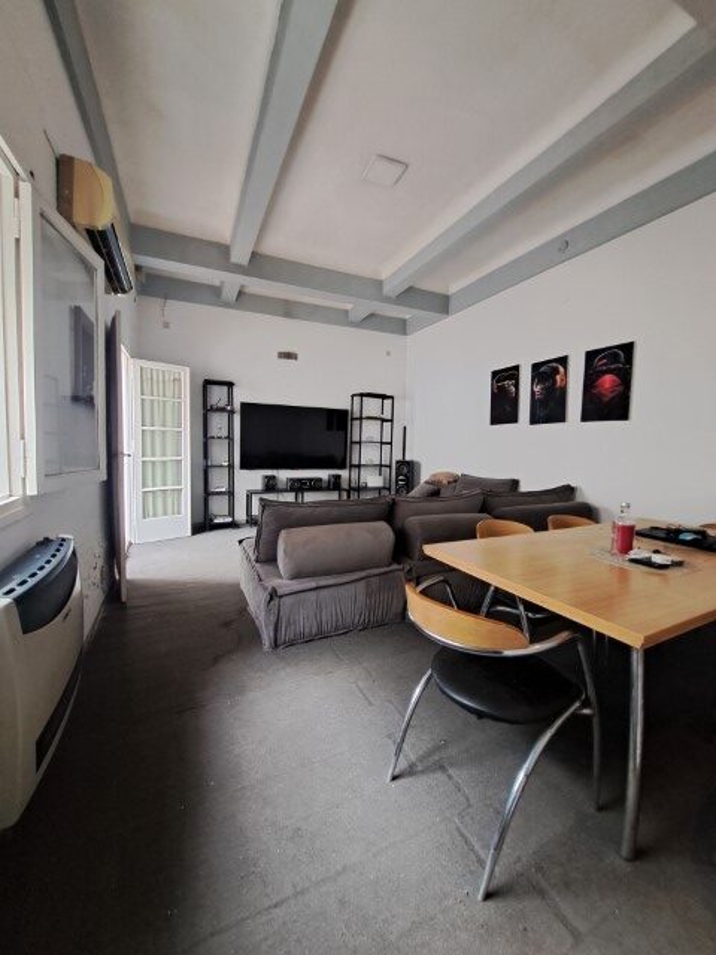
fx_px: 359
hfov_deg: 89.9
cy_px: 478
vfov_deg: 106.2
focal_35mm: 13
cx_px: 358
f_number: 2.2
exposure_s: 1/33
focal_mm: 1.74
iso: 200
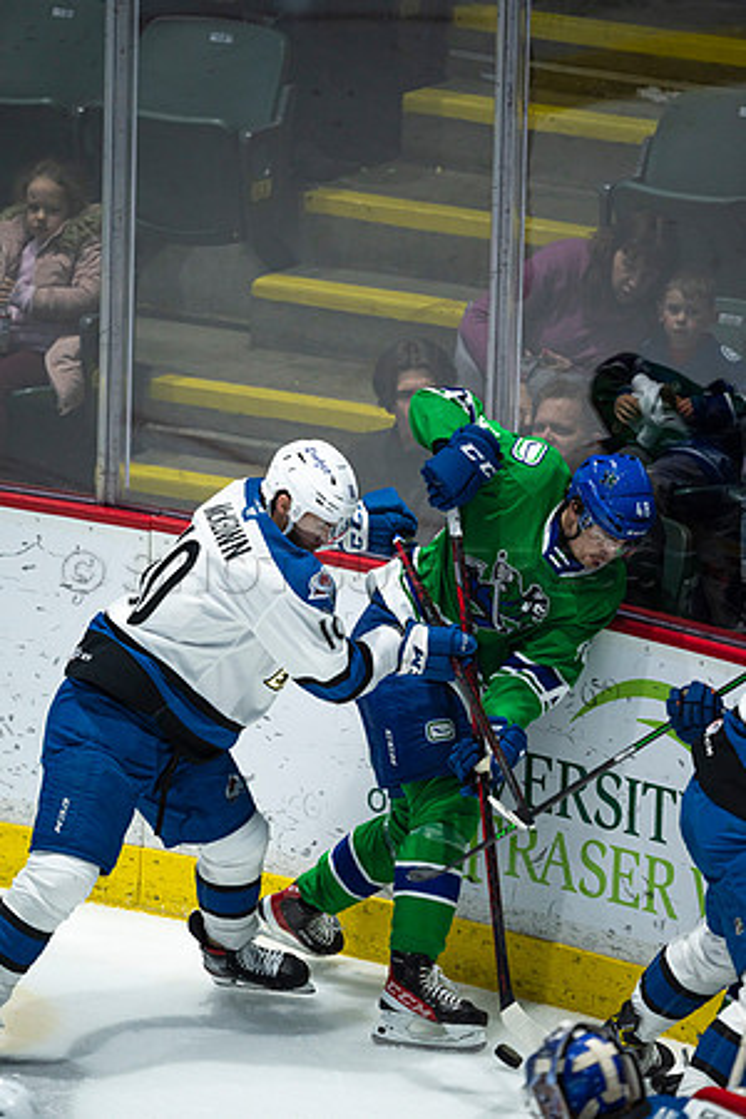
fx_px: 18649
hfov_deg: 2.3
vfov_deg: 3.4
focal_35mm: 600
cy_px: 560
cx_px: 373
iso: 2000
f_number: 4
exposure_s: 1/800
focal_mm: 600
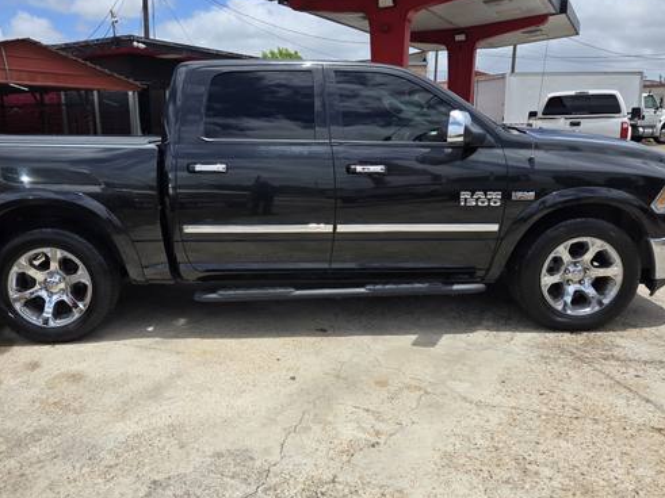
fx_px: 576
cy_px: 242
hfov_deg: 59.7
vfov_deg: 46.8
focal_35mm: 30
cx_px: 279
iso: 25
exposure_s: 1/2082
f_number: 1.8
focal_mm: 5.4
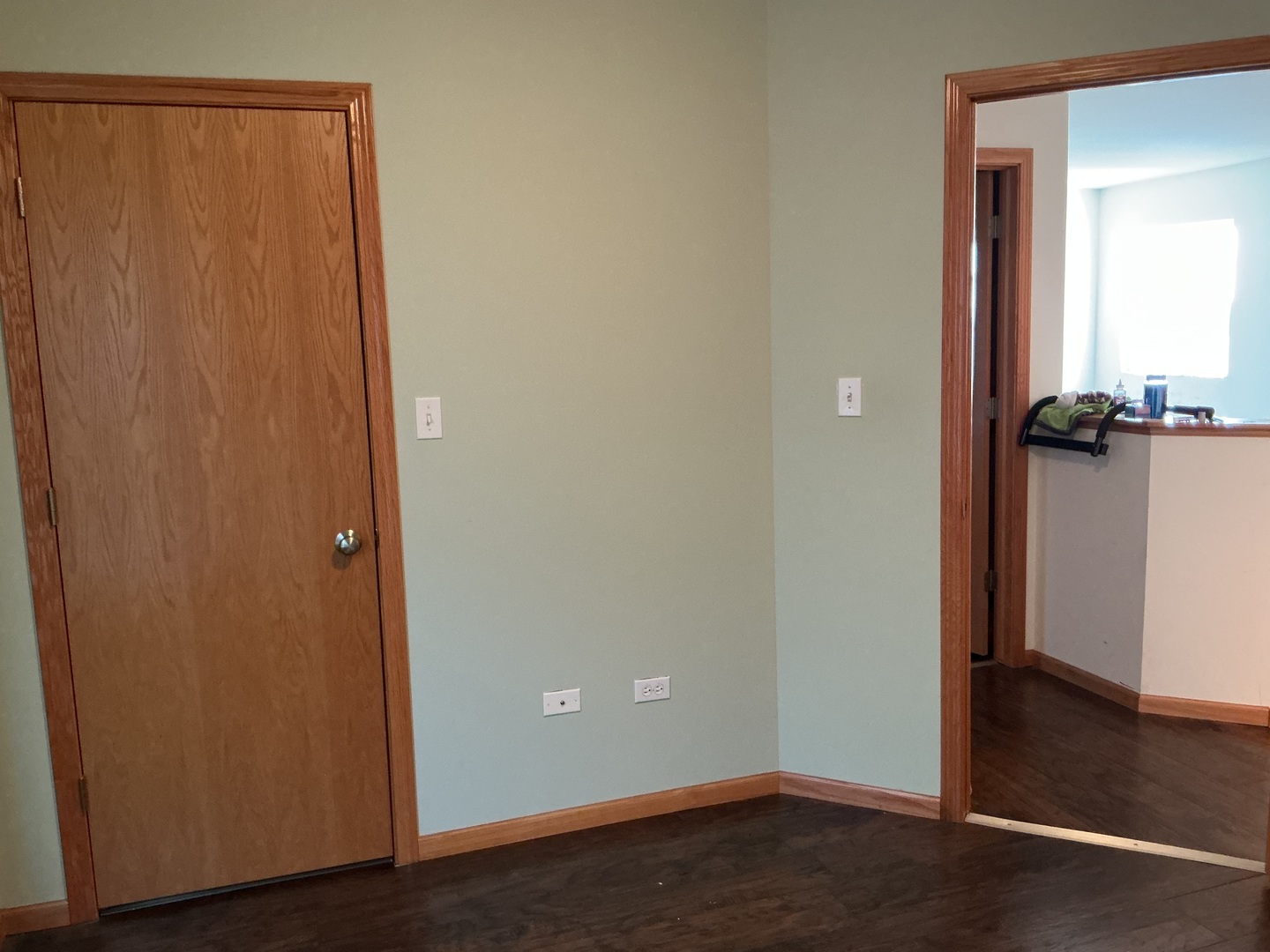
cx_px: 635
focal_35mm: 29
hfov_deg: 61.7
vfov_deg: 48.2
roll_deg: +2.5
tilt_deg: -7.8
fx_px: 1064
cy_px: 476
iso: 320
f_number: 1.8
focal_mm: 3
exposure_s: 1/40
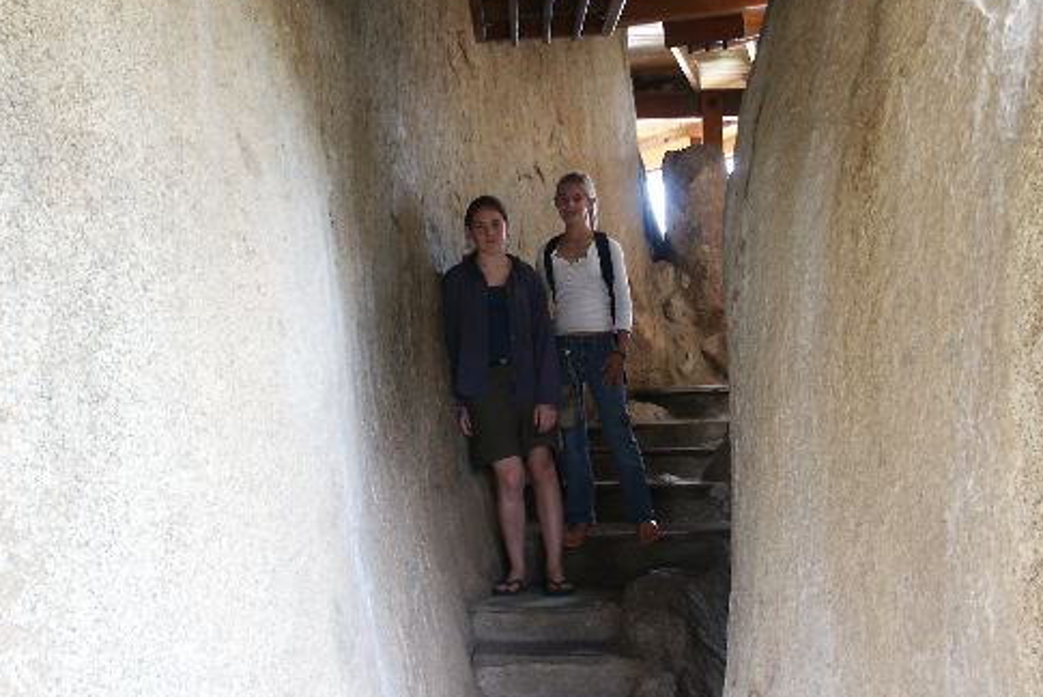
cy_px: 318
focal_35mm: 45
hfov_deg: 43.6
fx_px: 1304
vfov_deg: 29.9
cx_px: 525
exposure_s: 1/45
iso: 125
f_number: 3
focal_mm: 7.18
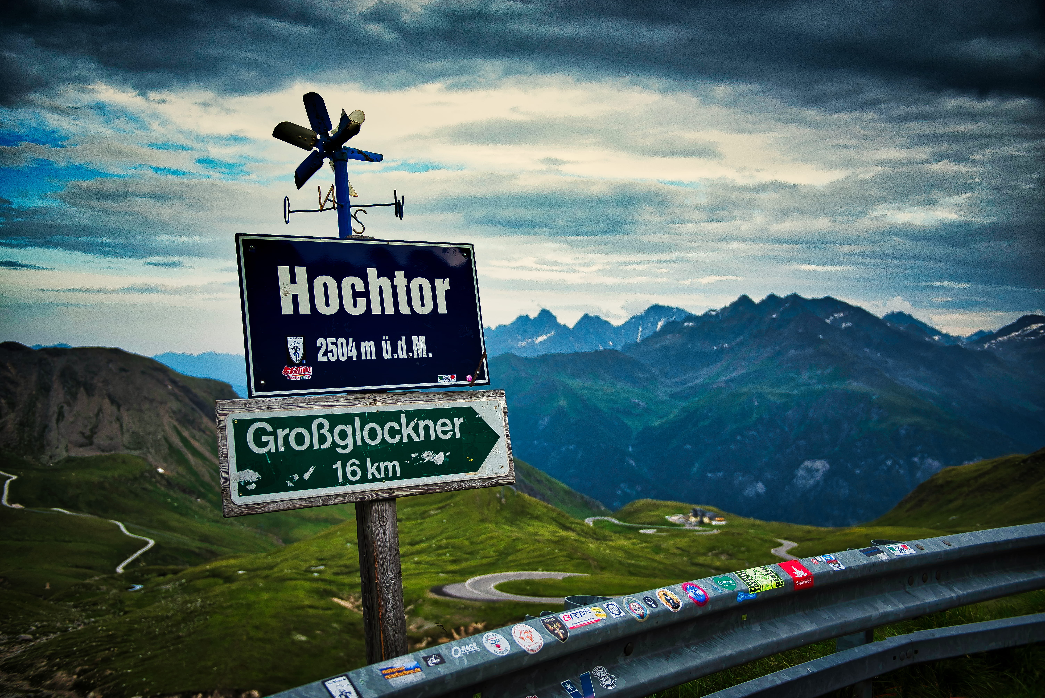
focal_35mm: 34
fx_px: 987
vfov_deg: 38.9
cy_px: 349
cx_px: 522
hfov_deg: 55.8
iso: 160
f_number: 2.8
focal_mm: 34
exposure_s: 1/1600
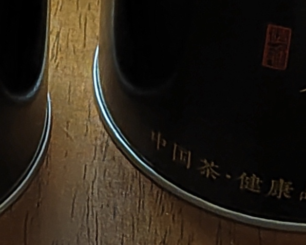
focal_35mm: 181
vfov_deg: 8.5
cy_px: -11
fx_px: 1639
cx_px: 5
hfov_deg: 10.6
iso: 2000
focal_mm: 5.52
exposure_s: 1/33
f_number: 1.9
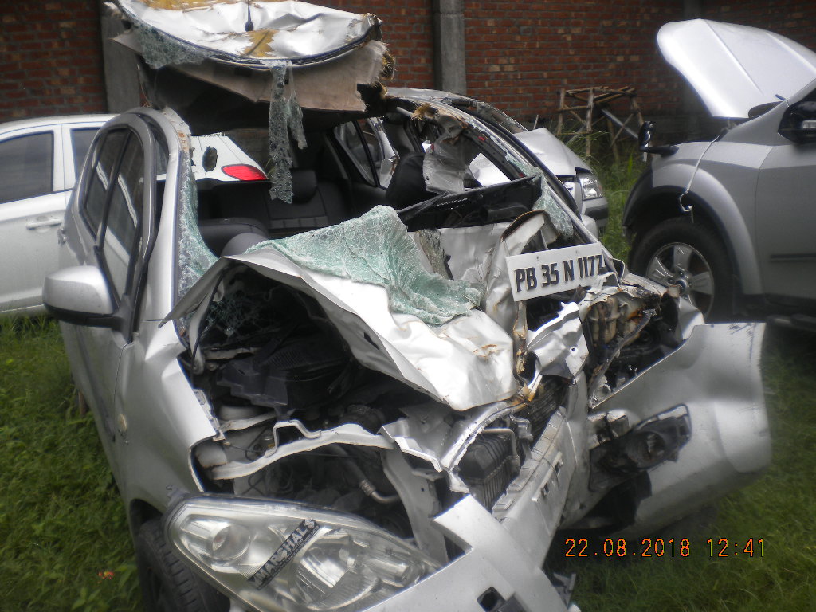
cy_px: 306
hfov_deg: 52.6
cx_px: 408
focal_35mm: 35
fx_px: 825
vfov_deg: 40.7
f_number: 4.6
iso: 80
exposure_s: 1/290
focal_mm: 6.3
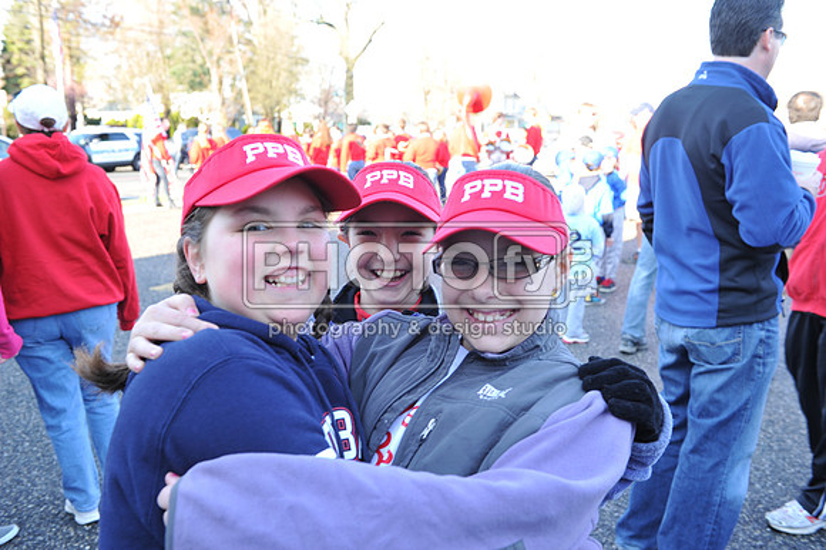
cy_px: 275
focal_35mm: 34
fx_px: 780
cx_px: 413
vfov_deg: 38.8
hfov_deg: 55.8
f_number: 5
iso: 200
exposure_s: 1/50
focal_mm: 34
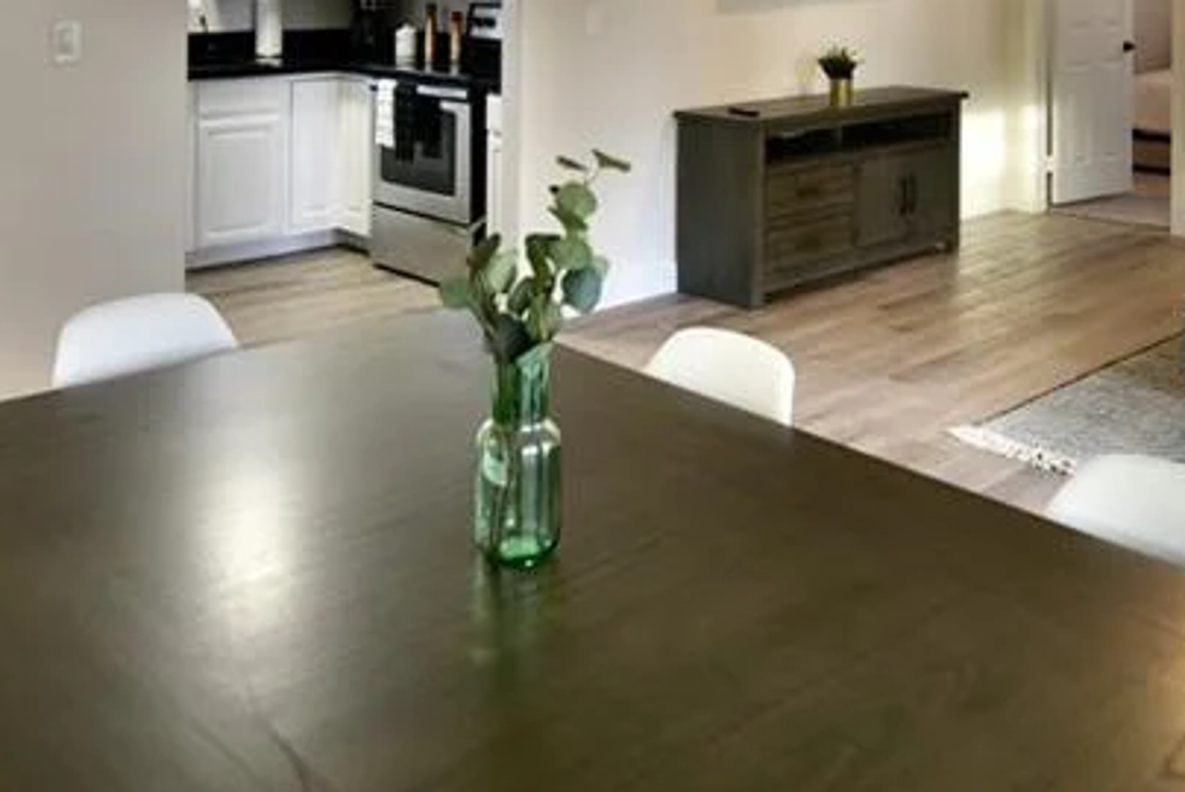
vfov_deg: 32.1
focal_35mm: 38
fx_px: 1252
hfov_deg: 50.7
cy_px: -19
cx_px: 607
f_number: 2.8
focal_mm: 15
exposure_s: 1/60
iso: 250
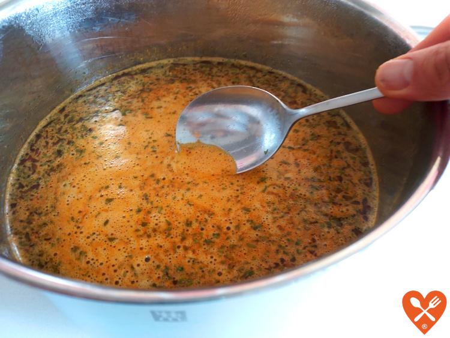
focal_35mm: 24
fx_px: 312
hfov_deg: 71.6
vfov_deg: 56.8
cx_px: 225
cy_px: 169
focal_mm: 4.6
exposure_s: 1/33
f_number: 1.8
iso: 500
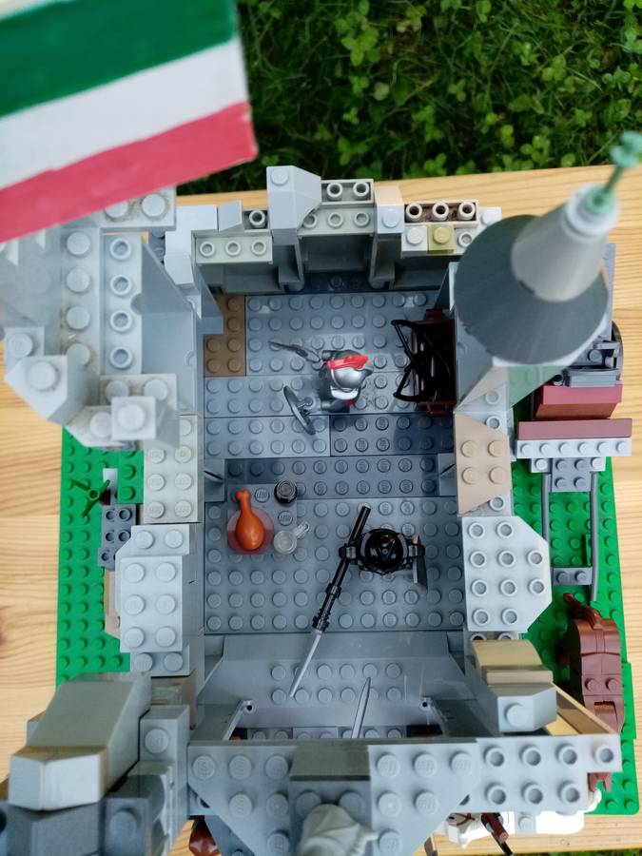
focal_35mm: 26
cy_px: 428
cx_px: 321
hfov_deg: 53.1
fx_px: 643
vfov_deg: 67.3
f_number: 1.8
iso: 137
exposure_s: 1/50
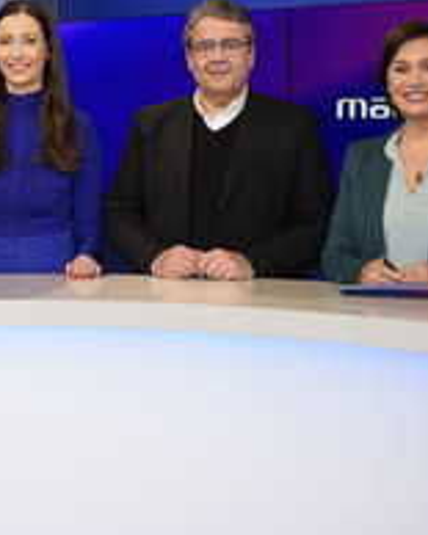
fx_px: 1141
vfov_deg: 26.3
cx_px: -54
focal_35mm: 72
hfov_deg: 20.2
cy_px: 188
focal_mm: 33
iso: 2000
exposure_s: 1/160
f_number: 5
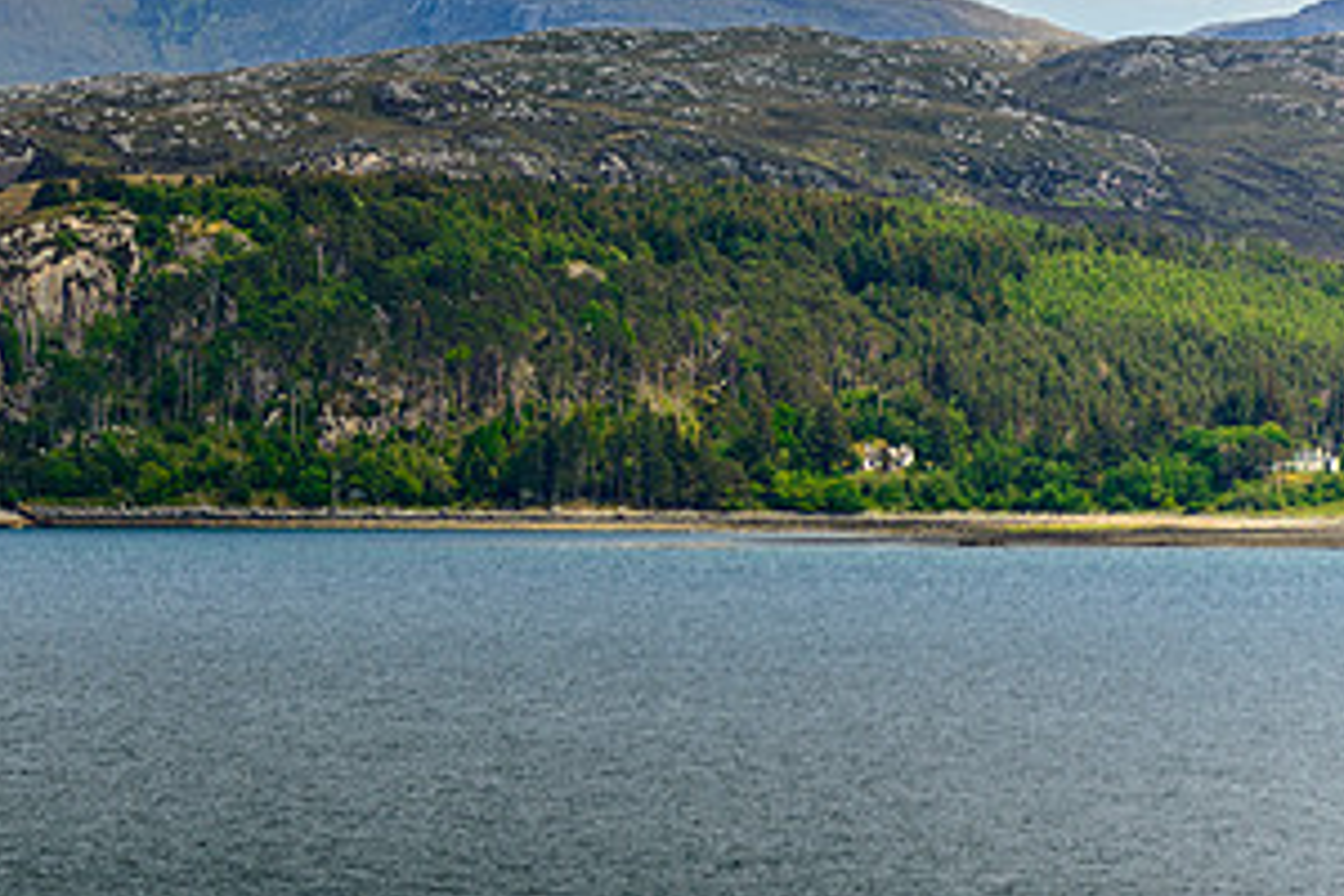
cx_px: 255
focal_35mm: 414
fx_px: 15455
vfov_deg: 3.3
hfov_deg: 5.0
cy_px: 22
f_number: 5
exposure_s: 1/800
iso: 110
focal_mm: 200
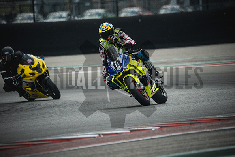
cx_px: 118
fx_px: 3917
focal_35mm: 600
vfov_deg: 2.3
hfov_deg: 3.4
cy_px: 78
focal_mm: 400
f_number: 5.6
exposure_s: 1/1600
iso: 1600
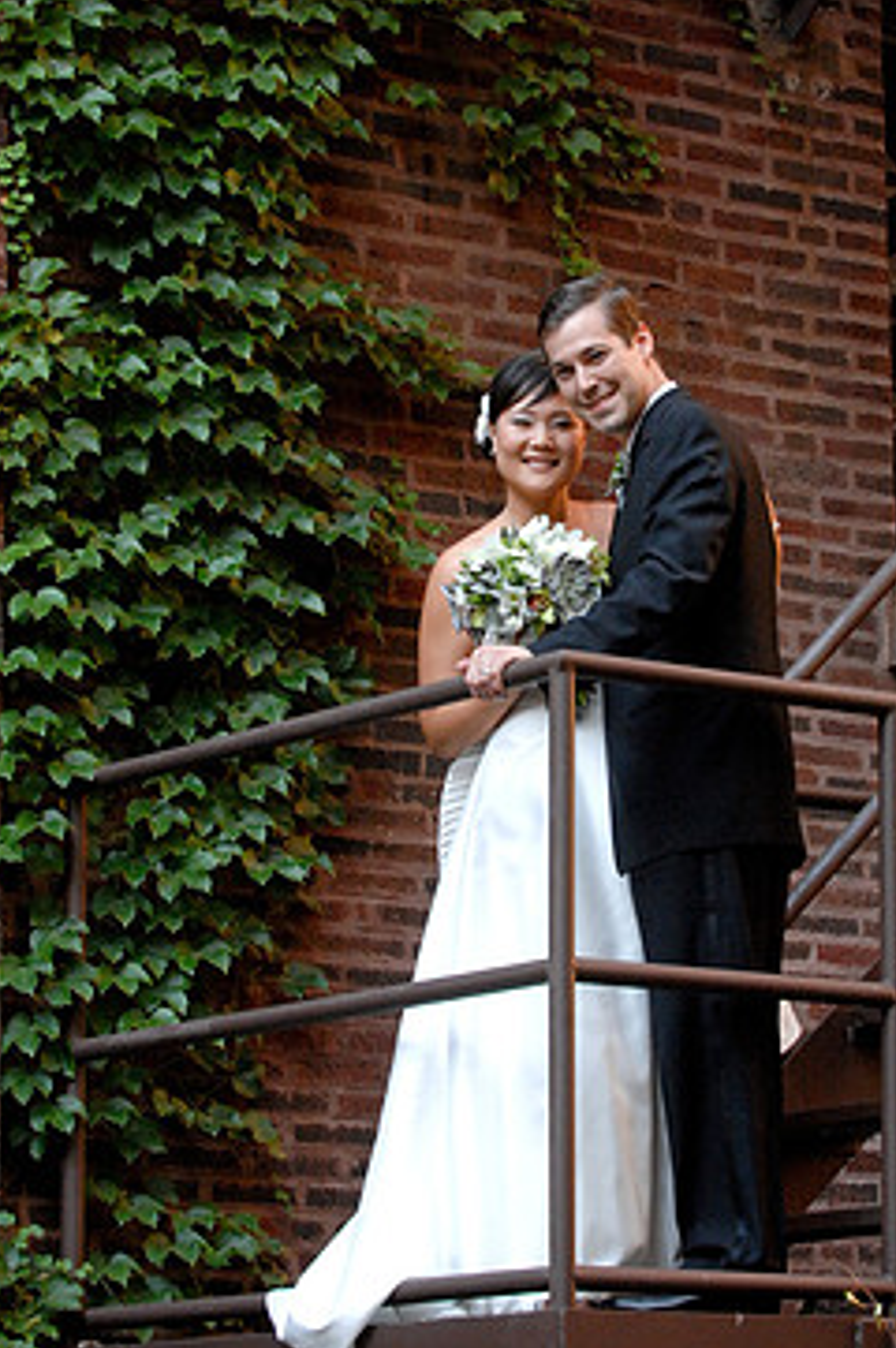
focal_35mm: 131
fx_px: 4900
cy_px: 560
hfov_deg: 10.4
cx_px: 532
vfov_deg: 15.7
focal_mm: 70
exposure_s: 1/40
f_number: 9.5
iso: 800
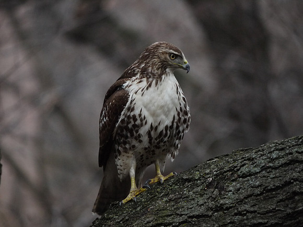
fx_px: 5252
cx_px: 152
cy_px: 114
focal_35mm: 600
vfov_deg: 2.5
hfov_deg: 3.3
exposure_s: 1/320
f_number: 5.6
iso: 800
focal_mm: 300
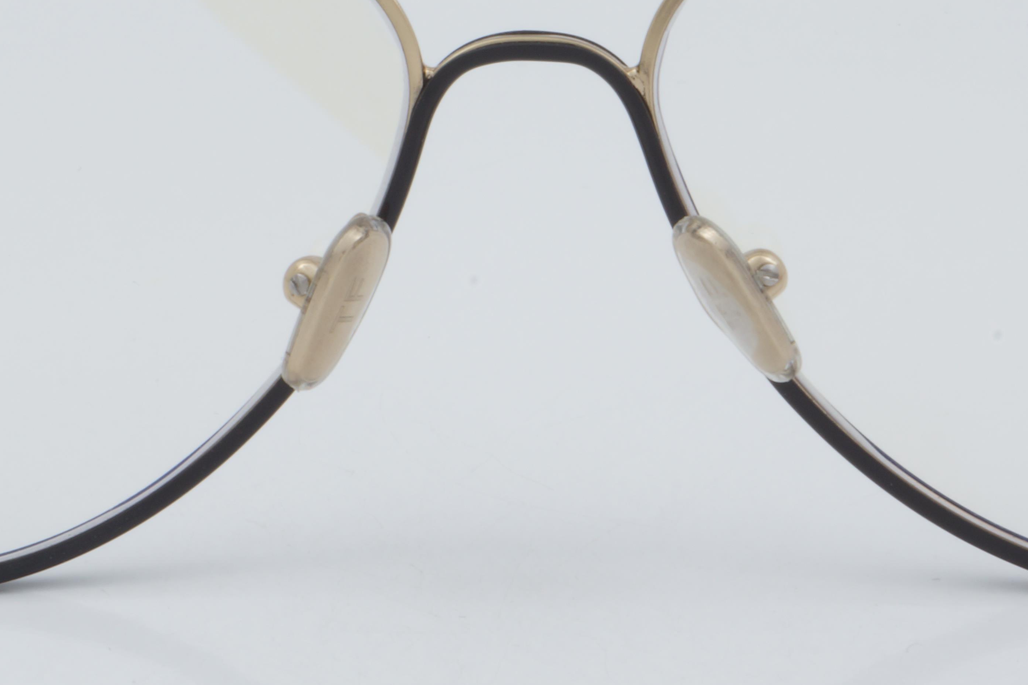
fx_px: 5084
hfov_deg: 11.5
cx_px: 544
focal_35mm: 178
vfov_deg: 7.7
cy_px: 221
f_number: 32
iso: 100
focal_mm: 55
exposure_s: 1/3
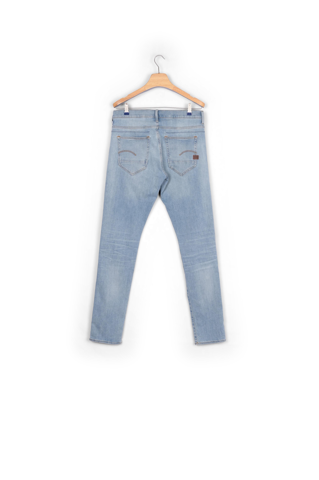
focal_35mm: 40
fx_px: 532
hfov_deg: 33.4
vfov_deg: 48.5
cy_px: 237
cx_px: 163
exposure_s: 1/125
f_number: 11
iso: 100
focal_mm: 38
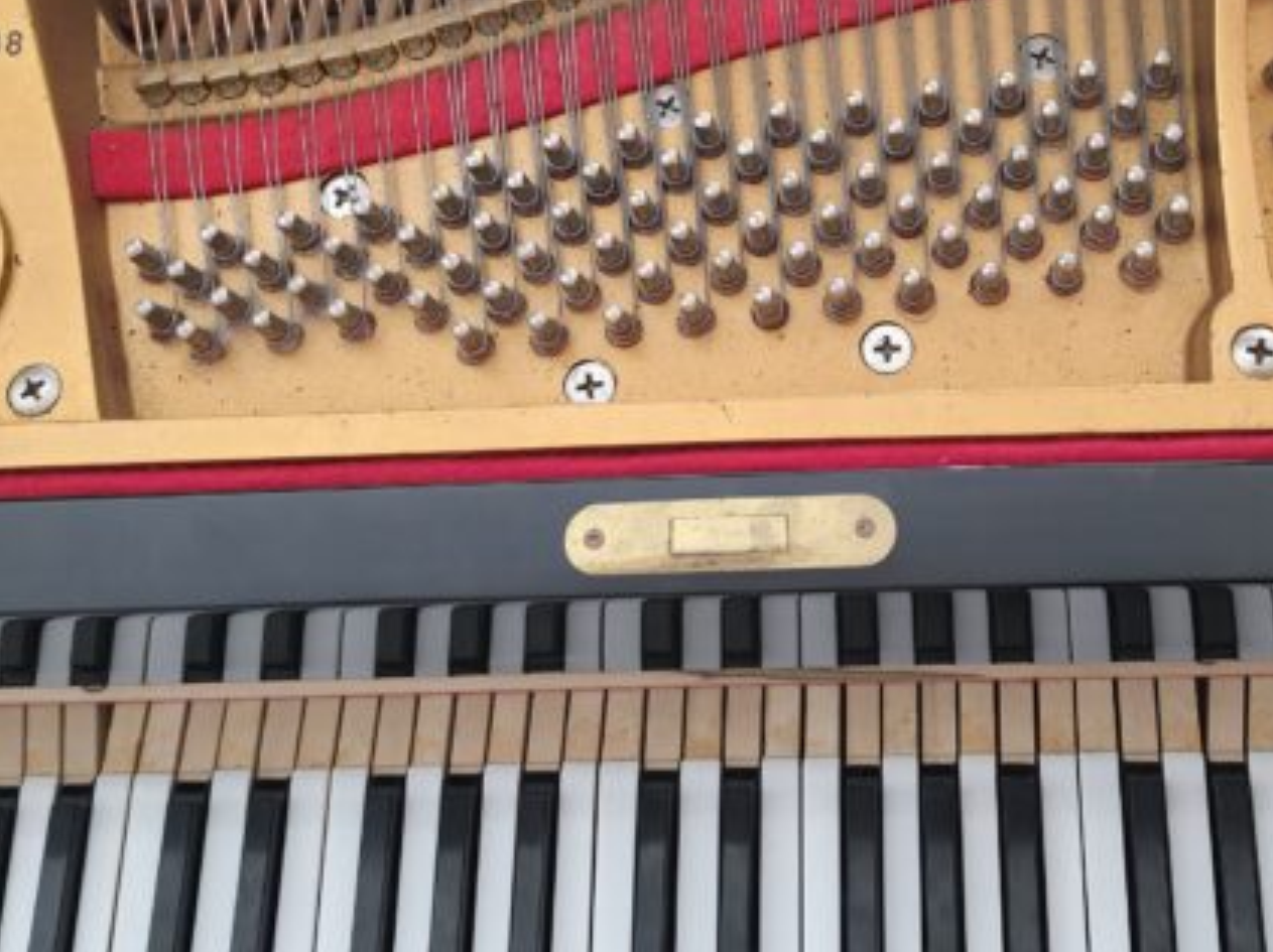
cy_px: 206
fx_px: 2058
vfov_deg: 25.7
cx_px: 768
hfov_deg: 34.3
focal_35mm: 56
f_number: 1.4
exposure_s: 1/60
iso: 125
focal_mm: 6.5
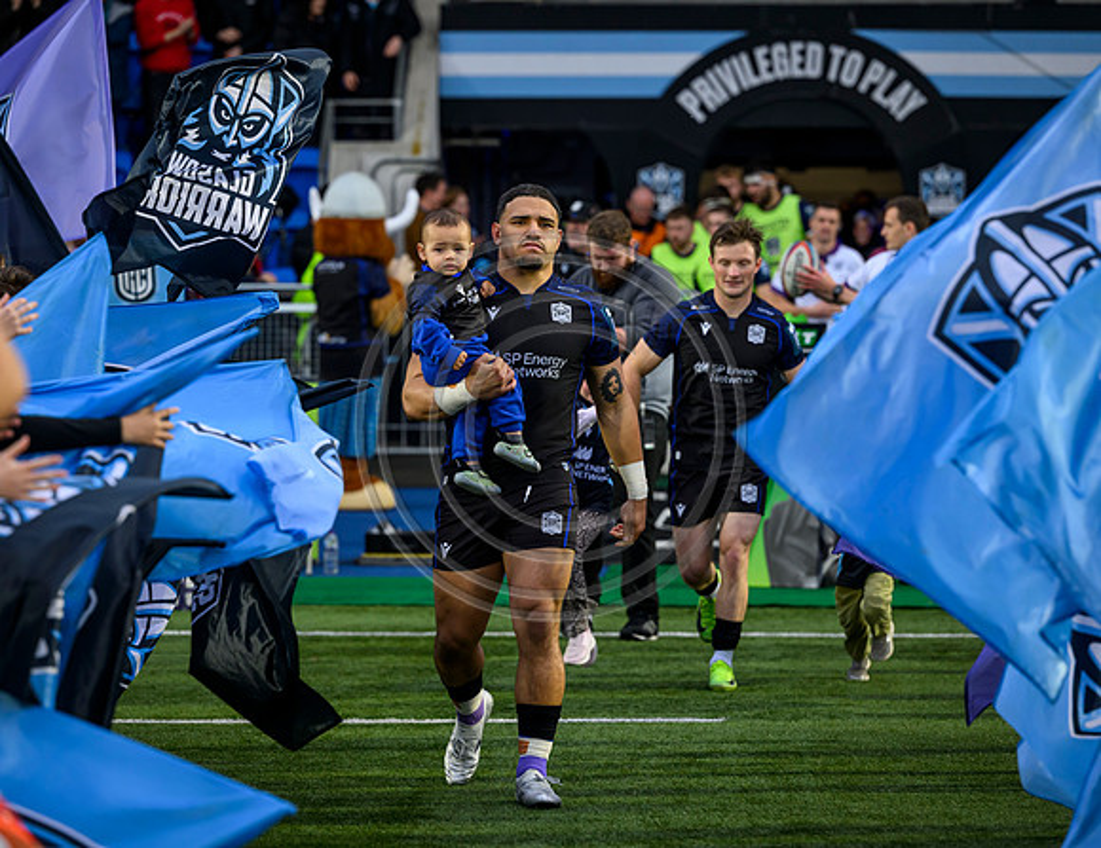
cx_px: 499
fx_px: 6012
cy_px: 424
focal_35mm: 187
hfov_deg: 10.5
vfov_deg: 8.1
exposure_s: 1/1000
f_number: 4
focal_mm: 170
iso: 1250
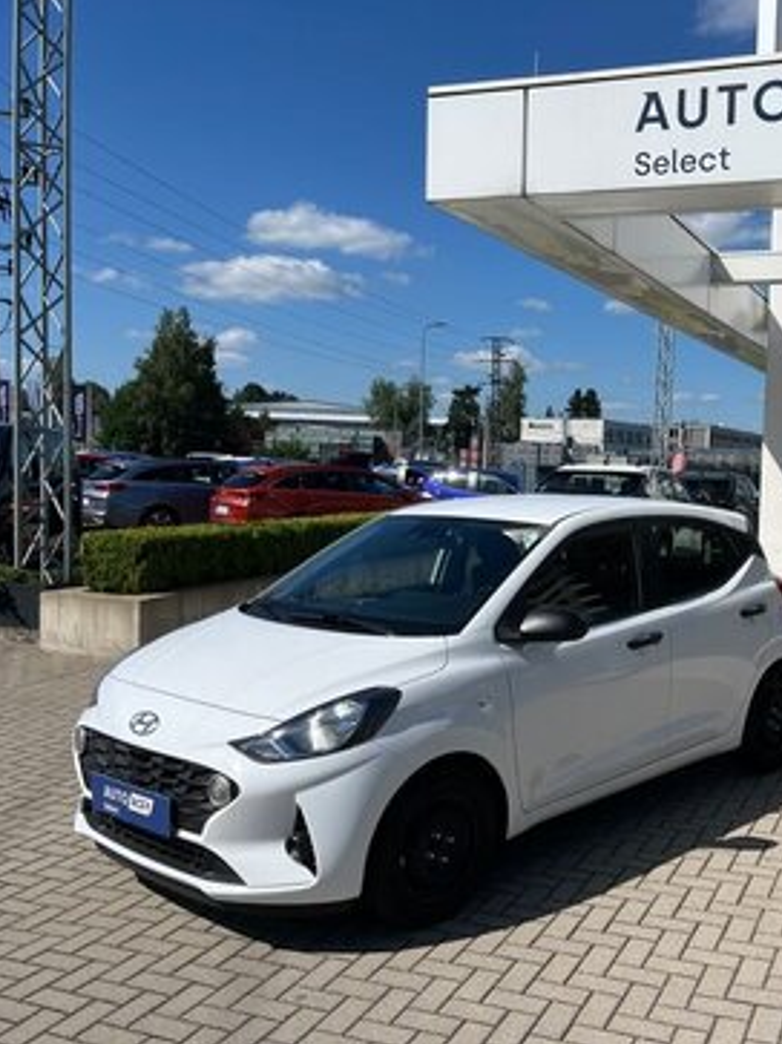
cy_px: 521
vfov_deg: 52.6
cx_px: 581
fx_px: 1055
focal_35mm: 35
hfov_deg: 39.6
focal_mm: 5.1
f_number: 1.6
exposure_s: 1/6494
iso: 50
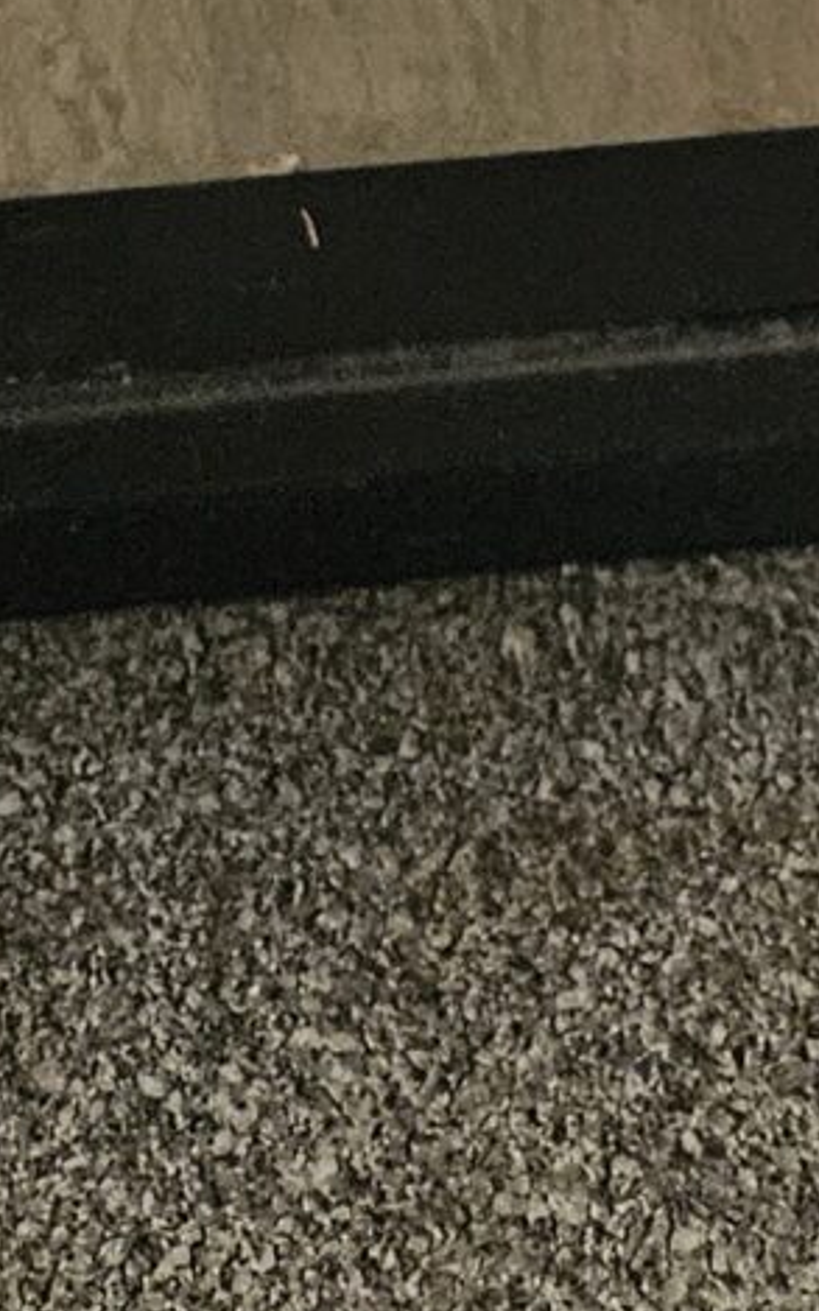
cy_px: -2102
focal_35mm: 133
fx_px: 4751
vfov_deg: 11.8
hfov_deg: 9.9
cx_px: 377
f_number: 1.8
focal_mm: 5.4
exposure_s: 1/100
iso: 640
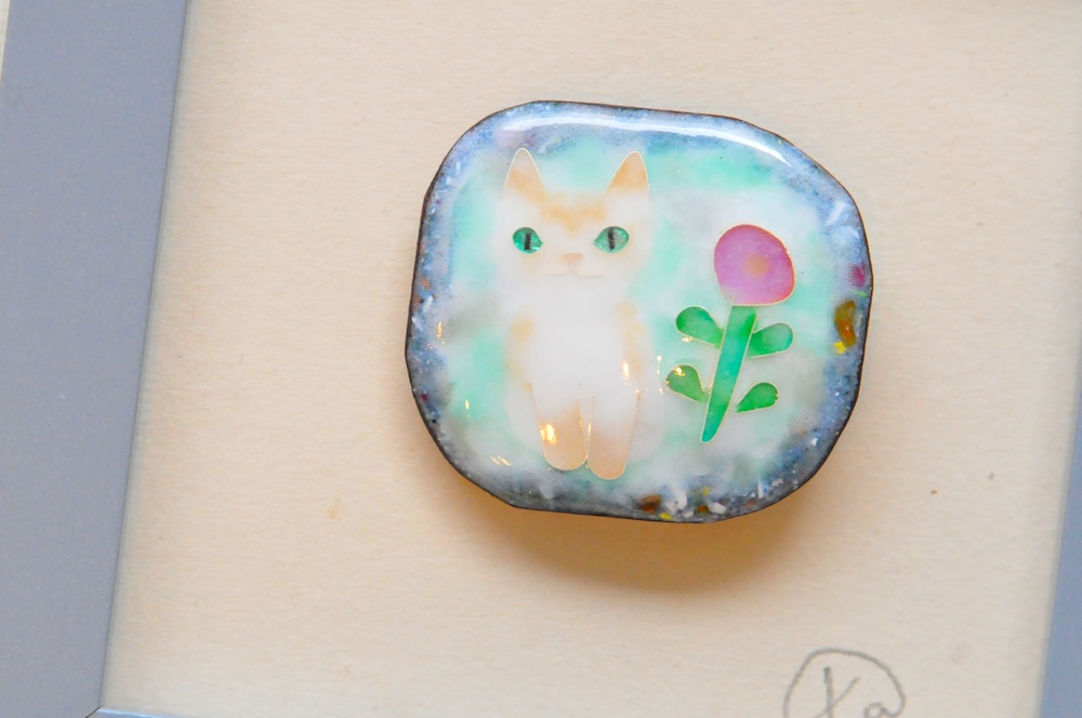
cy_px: 359
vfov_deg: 3.0
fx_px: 13507
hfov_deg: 4.6
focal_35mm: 450
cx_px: 541
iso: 3200
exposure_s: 1/160
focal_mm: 300
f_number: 6.3
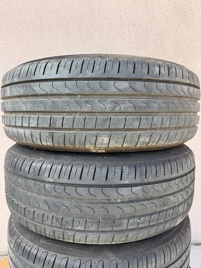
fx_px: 194
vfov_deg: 69.4
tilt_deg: -5.3
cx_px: 102
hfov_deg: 54.9
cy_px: 135
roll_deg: +1.7
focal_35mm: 25
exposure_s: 1/503
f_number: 1.78
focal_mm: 6.76
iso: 80
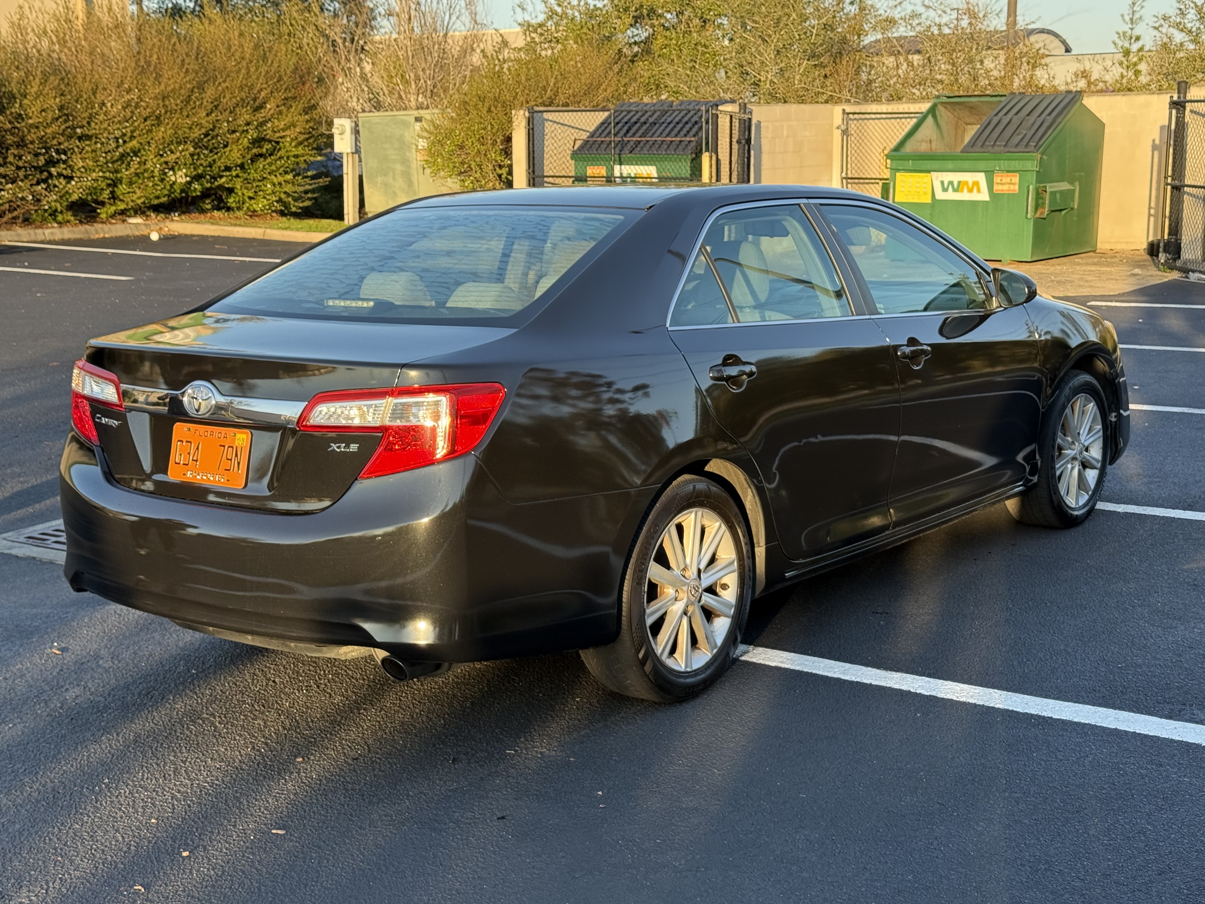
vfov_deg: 30.3
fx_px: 1671
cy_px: 452
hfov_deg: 39.7
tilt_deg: -9.8
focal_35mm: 48
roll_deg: +1.4
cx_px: 602
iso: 64
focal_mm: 6.76
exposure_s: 1/693
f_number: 1.78
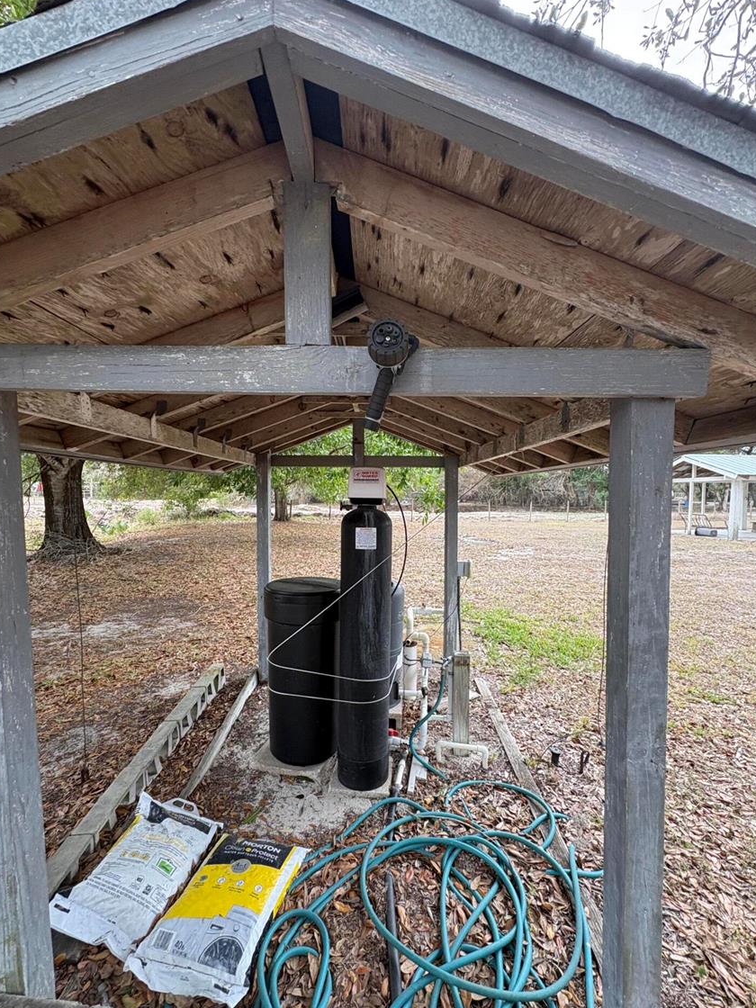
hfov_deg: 81.7
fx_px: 437
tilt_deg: -2.7
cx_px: 379
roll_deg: +0.2
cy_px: 518
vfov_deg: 98.1
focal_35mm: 15
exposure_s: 1/99
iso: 64
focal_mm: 2.22
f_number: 2.2
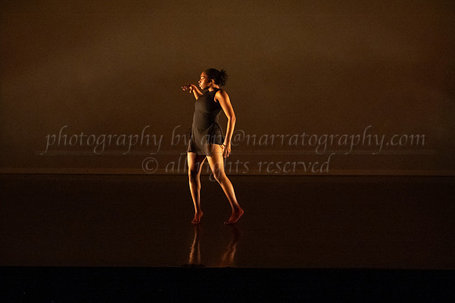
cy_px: 141
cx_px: 235
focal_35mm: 104
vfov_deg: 13.2
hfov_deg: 19.6
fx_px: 1315
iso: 4000
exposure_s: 1/320
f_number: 3.2
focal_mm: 75
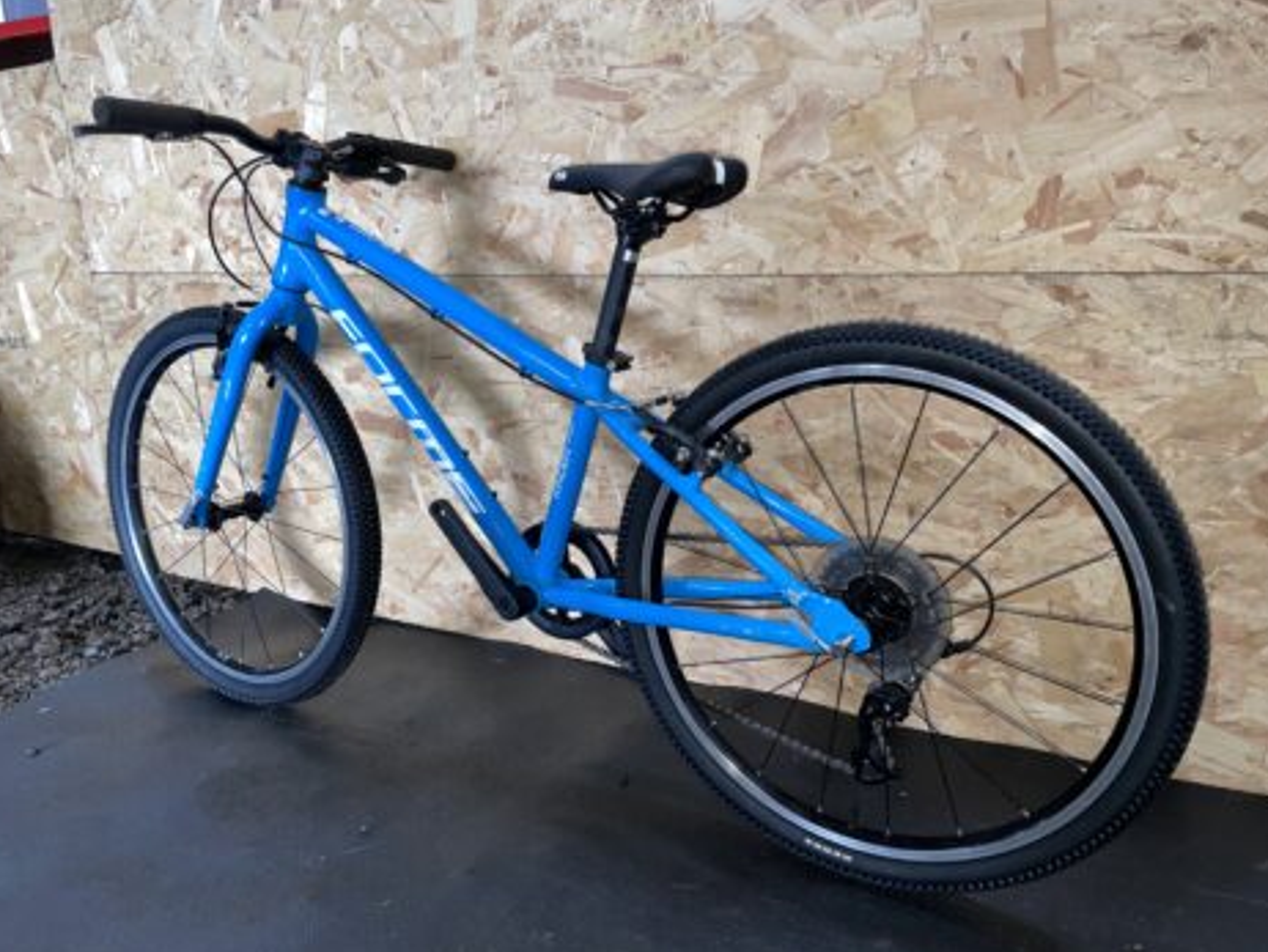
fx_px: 990
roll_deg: +2.6
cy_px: 472
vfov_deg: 51.4
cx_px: 629
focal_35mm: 27
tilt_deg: -14.8
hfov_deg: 65.3
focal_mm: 4.2
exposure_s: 1/17
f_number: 1.6
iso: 50
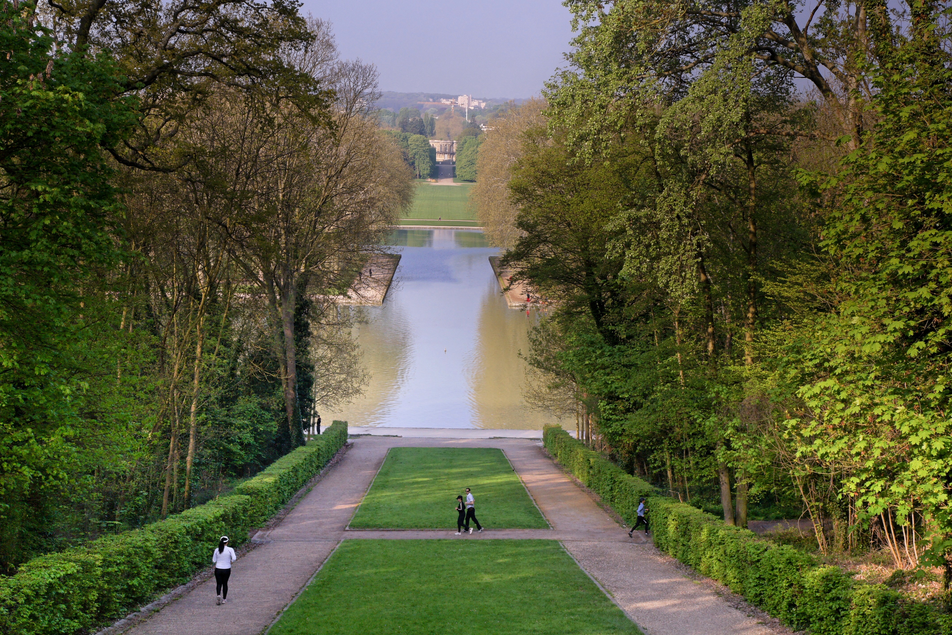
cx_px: 476
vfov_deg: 22.6
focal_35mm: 60
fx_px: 1587
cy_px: 318
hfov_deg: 33.4
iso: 200
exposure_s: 1/400
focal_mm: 40
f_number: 8
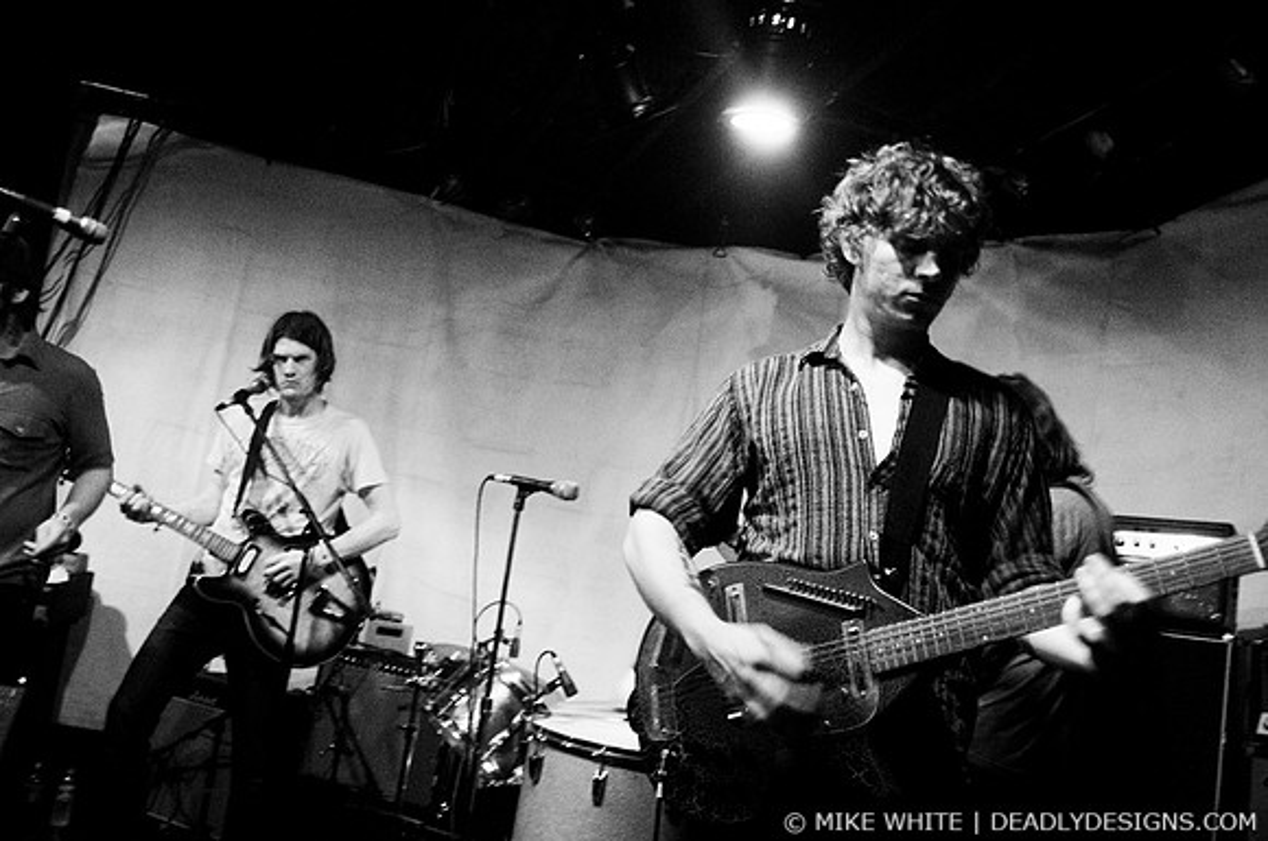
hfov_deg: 62.0
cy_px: 420
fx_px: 1055
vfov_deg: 43.5
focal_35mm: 30
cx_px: 634
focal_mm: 20
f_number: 2.8
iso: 1250
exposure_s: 1/20
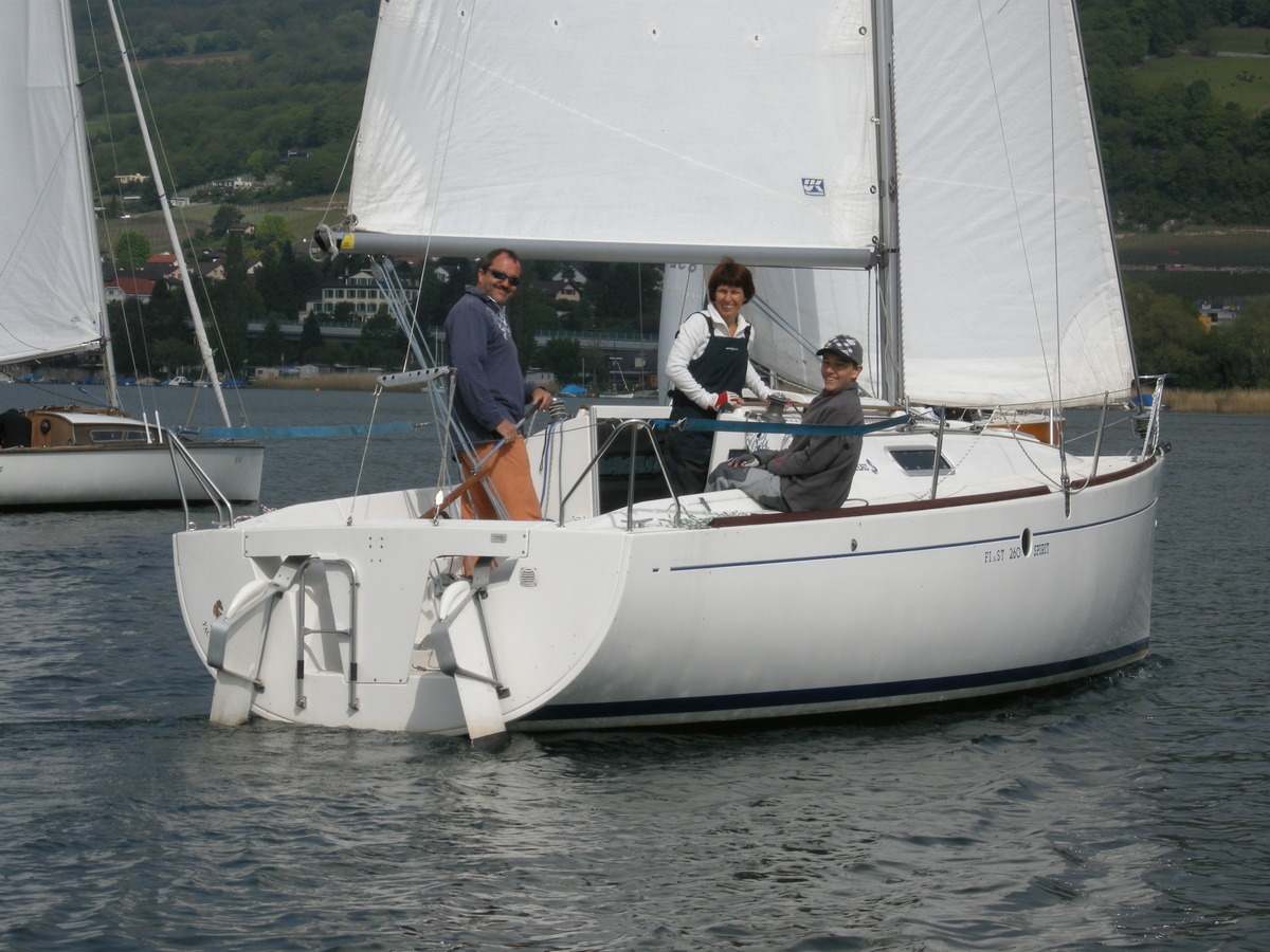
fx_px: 4219
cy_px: 476
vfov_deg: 12.9
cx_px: 635
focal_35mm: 115
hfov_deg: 17.1
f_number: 7.1
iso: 64
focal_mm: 24.5
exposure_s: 1/404
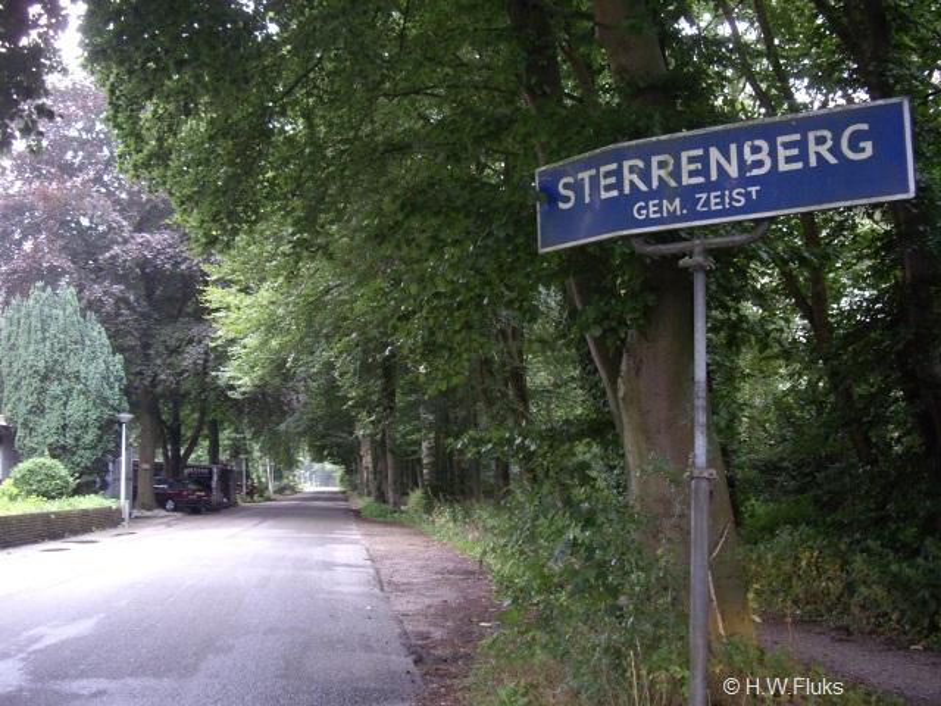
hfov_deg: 49.0
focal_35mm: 38
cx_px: 470
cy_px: 353
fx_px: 1033
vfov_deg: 37.7
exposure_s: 1/40
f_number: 2.8
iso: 400
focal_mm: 7.9
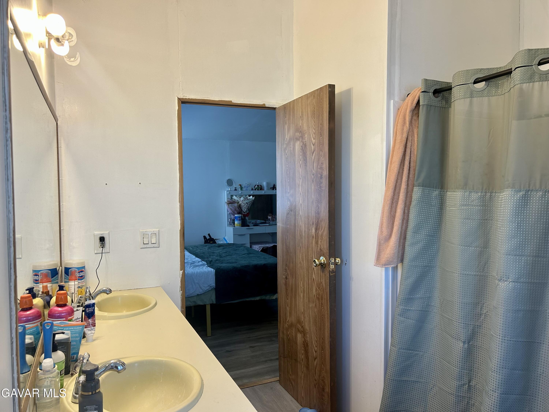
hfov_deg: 67.3
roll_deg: +0.1
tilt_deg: -2.6
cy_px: 206
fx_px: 412
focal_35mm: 26
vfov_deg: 53.1
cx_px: 274
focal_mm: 5.7
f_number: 1.5
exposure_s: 1/120
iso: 64
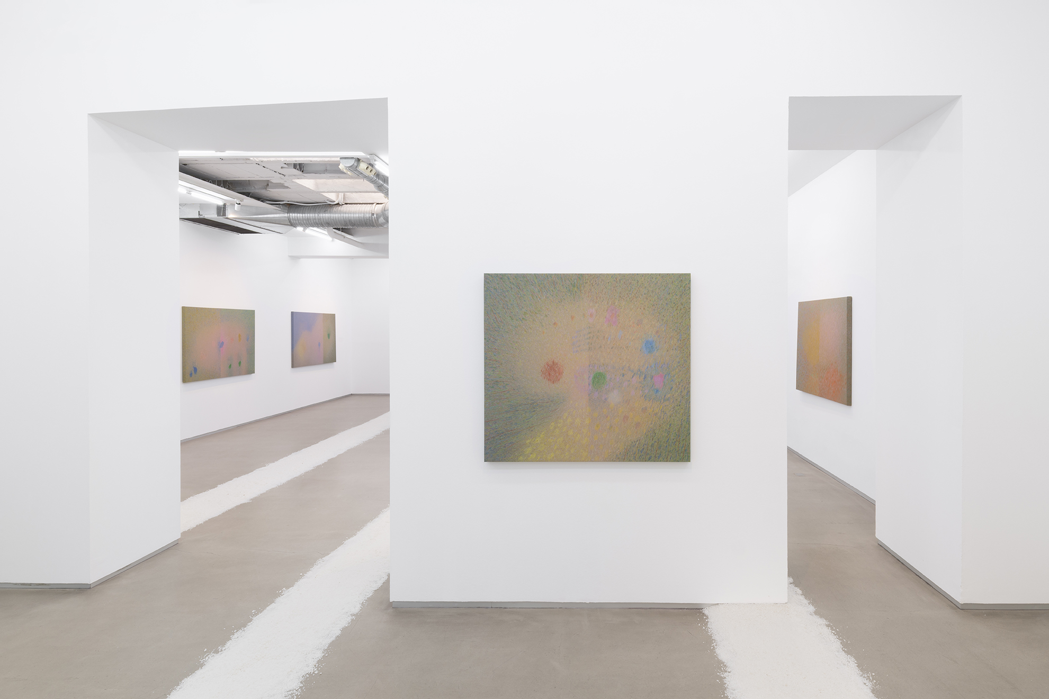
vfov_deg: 77.3
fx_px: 437
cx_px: 524
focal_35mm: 15
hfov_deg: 100.4
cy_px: 350
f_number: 16
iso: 64
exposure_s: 1.3
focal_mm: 15
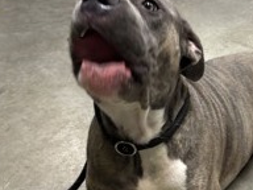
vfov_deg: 25.3
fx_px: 417
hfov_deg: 32.9
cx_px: 202
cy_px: 146
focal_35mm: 57
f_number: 1.6
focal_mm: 5.96
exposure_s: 1/60
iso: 320
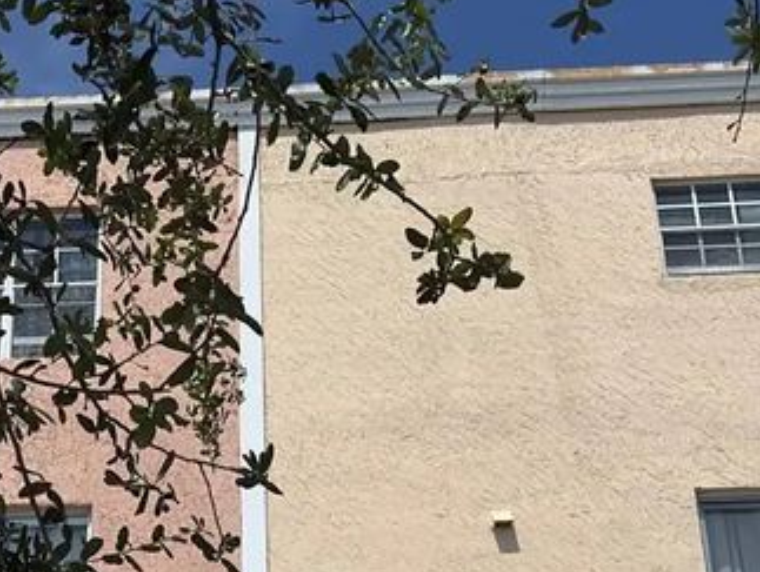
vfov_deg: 18.3
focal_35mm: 76
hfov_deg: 24.7
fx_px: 1670
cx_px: 47
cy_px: 713
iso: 100
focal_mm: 6.86
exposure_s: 1/11628
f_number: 1.78
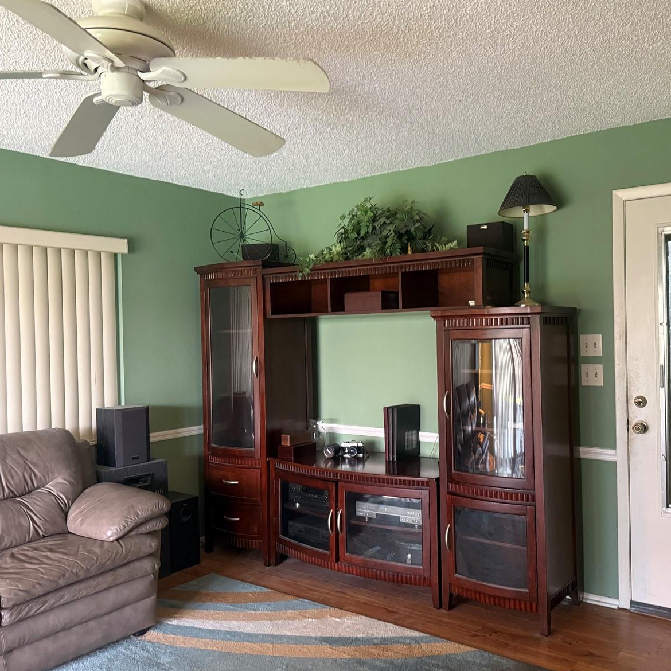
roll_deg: +0.2
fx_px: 636
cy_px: 331
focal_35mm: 29
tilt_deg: +0.7
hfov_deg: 55.0
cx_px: 416
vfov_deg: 55.6
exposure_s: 1/60
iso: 640
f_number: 1.78
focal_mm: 6.76
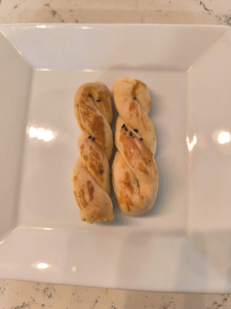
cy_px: 154
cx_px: 116
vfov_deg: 73.9
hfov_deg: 58.9
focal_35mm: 23
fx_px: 205
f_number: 1.65
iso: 1000
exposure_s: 1/50
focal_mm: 6.14
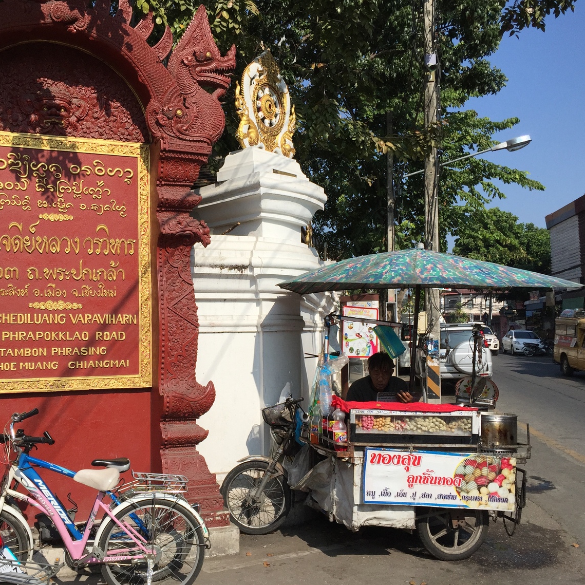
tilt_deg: +3.4
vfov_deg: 46.0
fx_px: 688
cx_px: 229
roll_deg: -0.2
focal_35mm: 36
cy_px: 292
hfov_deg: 45.8
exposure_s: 1/3597
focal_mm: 4.15
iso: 32
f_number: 2.2
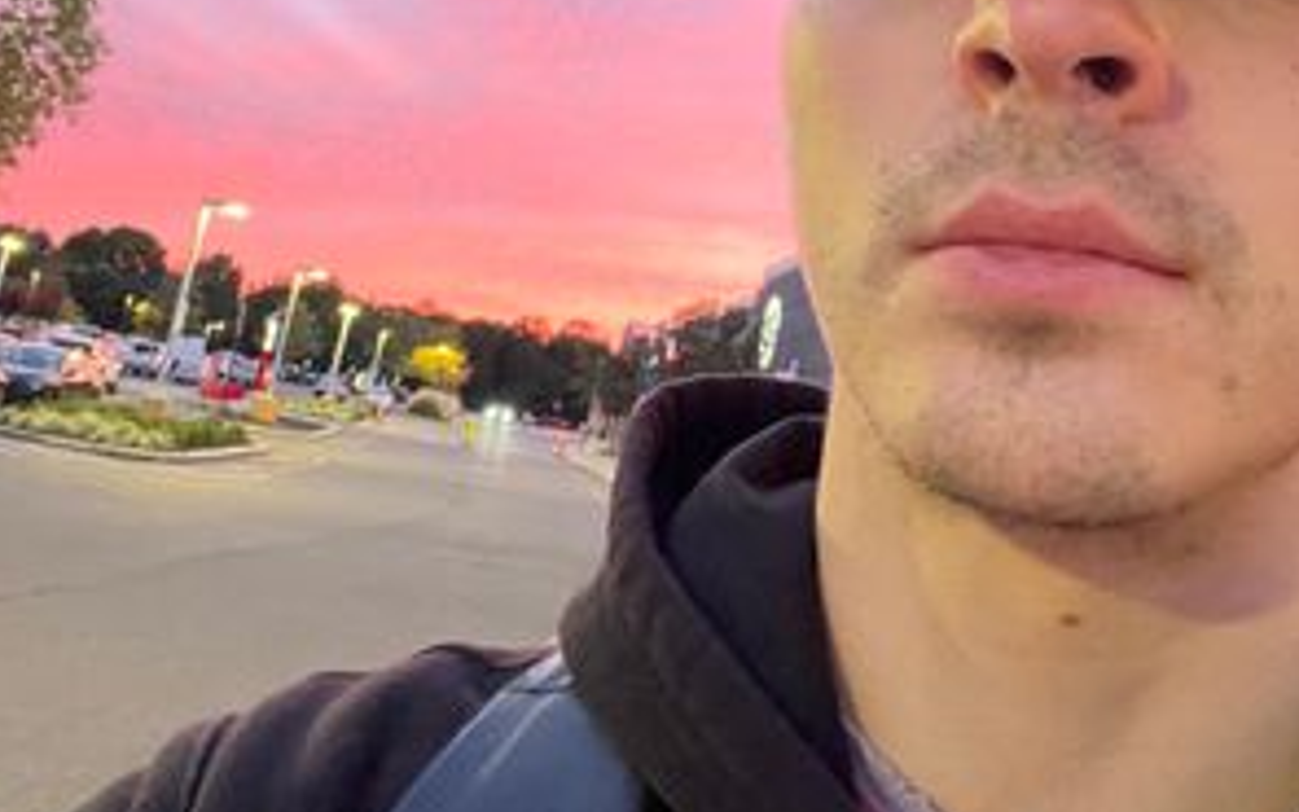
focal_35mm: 43
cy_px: 105
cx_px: 650
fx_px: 1522
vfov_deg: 28.9
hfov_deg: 46.2
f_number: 2.2
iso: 500
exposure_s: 1/30
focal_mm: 2.71
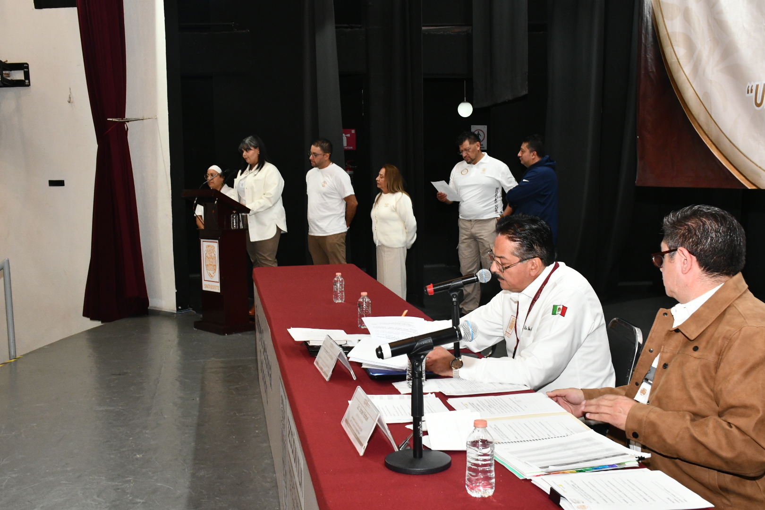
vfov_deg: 34.2
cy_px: 255
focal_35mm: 39
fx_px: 829
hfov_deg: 49.6
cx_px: 382
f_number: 10
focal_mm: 26
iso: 2000
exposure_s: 1/40
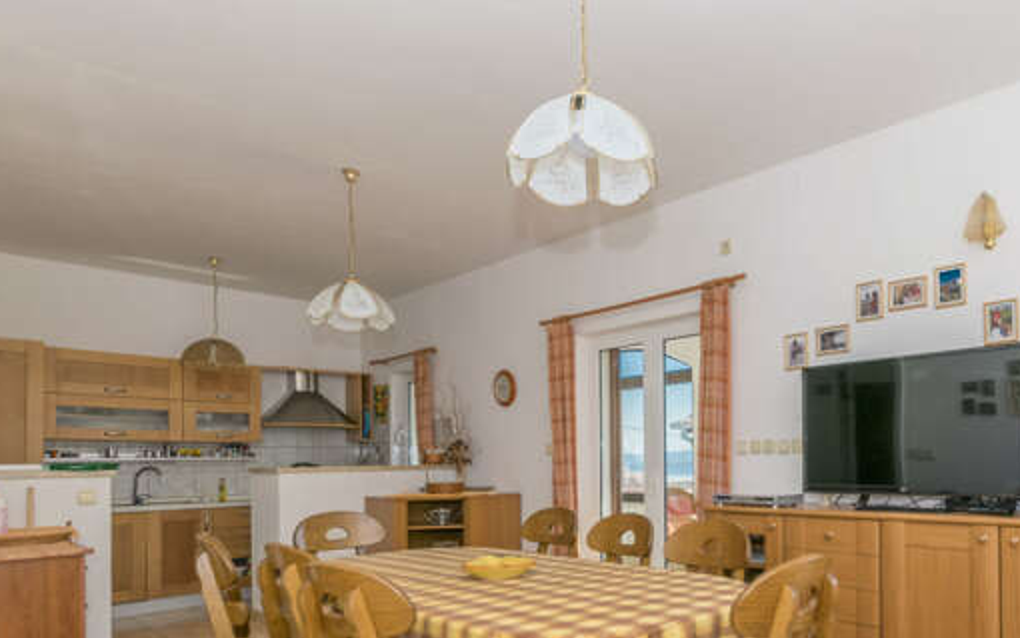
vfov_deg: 51.2
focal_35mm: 23
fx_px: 640
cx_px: 696
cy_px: 462
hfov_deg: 74.3
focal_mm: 10
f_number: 8
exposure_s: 1/160
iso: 100
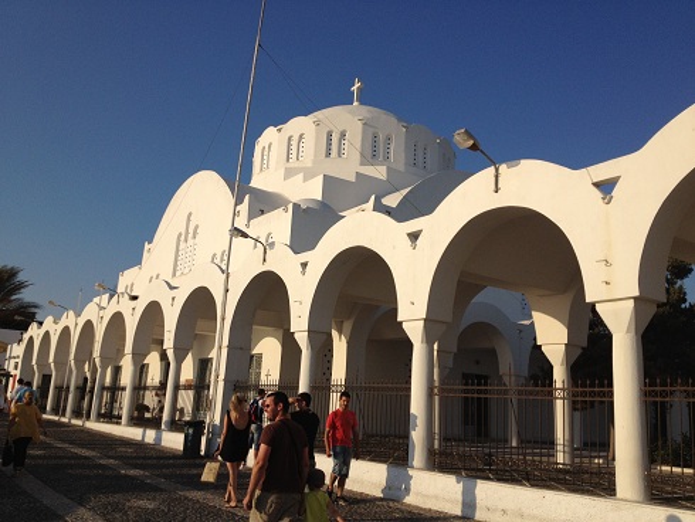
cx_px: 348
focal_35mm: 35
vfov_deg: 40.7
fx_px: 703
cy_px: 261
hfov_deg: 52.6
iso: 64
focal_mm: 4.28
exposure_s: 1/3067
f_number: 2.4
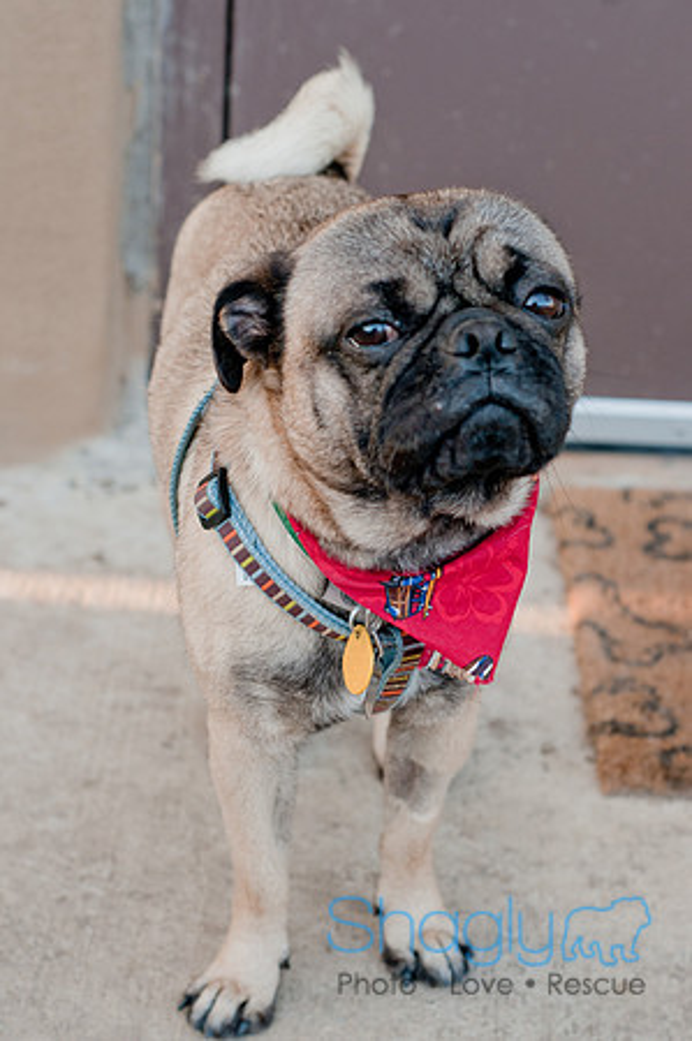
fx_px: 2167
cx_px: 346
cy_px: 520
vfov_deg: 27.0
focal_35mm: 75
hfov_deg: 18.1
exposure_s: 1/160
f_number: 3.5
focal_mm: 50
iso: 250
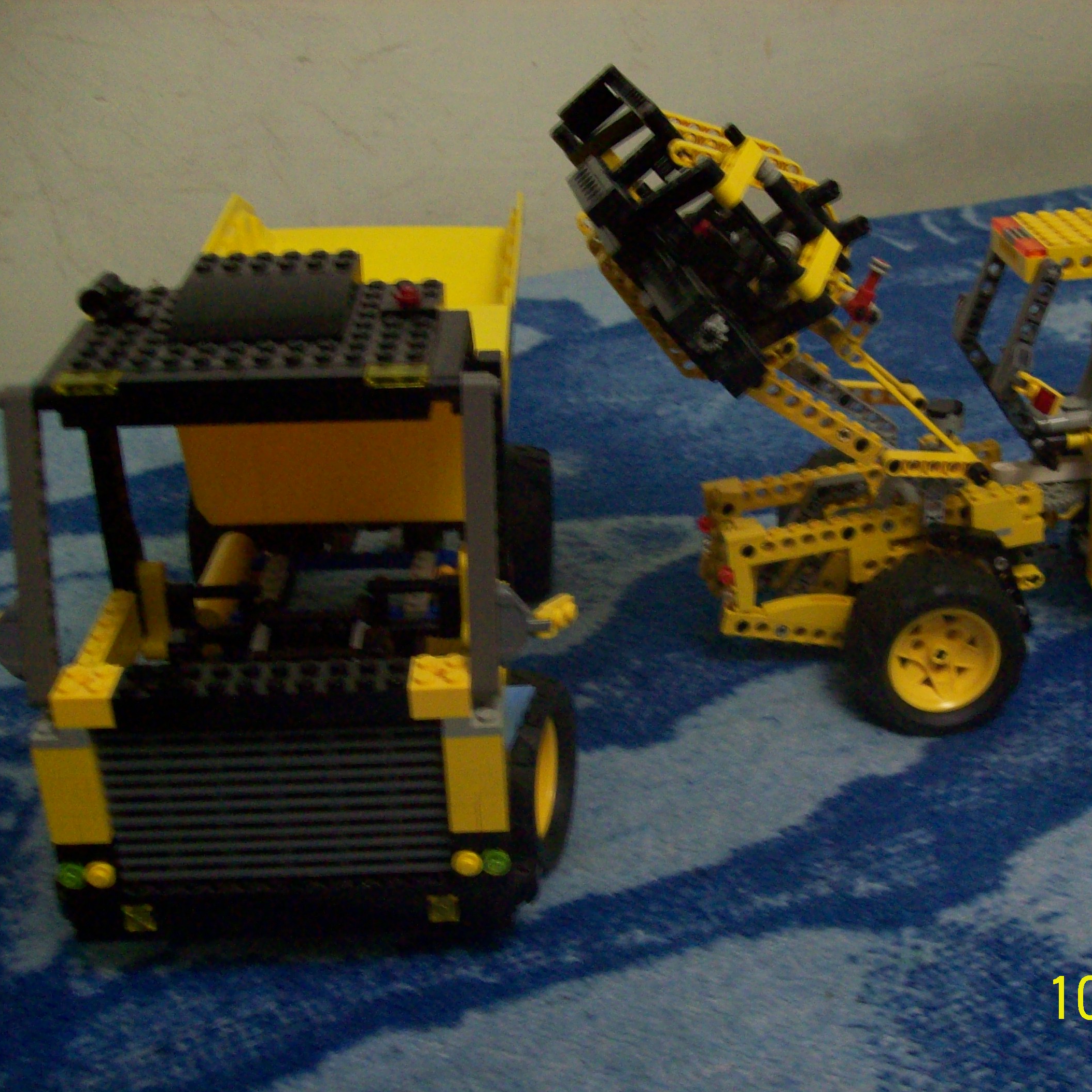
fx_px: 1535
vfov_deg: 39.2
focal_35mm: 43
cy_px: 552
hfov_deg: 38.8
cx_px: 704
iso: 200
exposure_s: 1/8
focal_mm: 6
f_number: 2.7
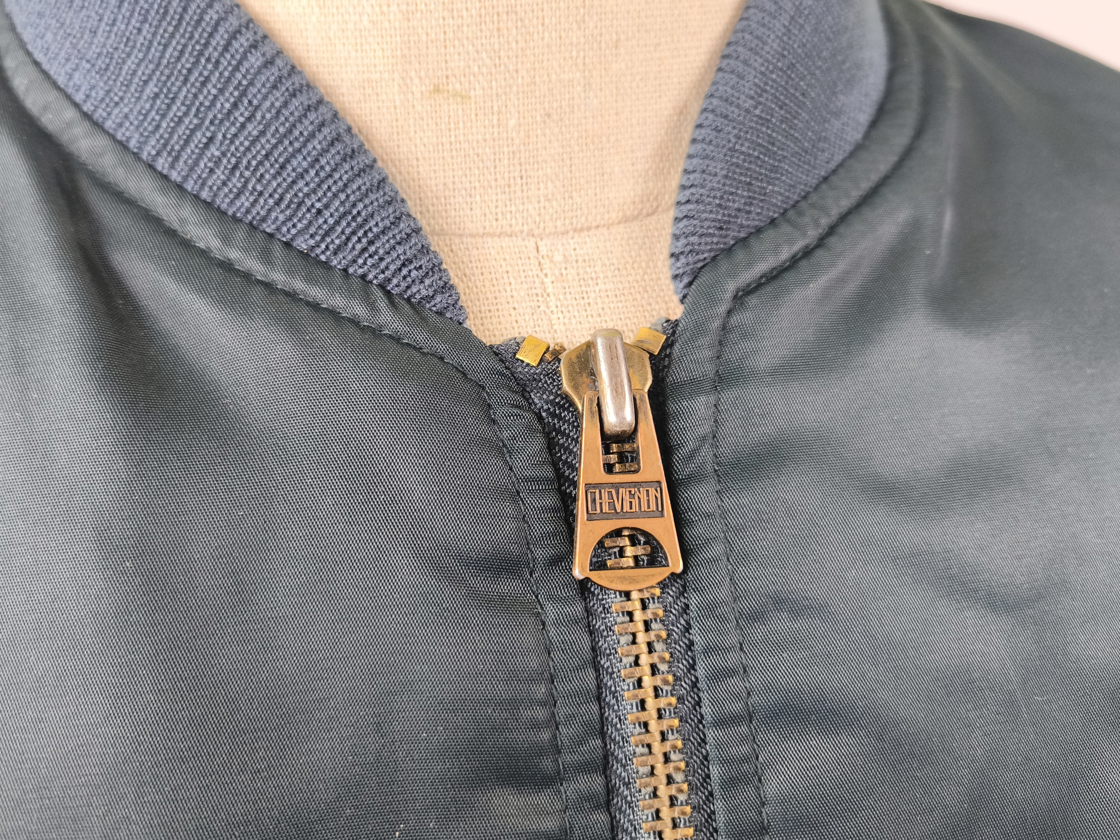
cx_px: 560
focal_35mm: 24
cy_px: 420
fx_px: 776
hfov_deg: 71.6
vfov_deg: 56.8
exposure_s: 1/100
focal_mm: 6.92
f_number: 1.9
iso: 160
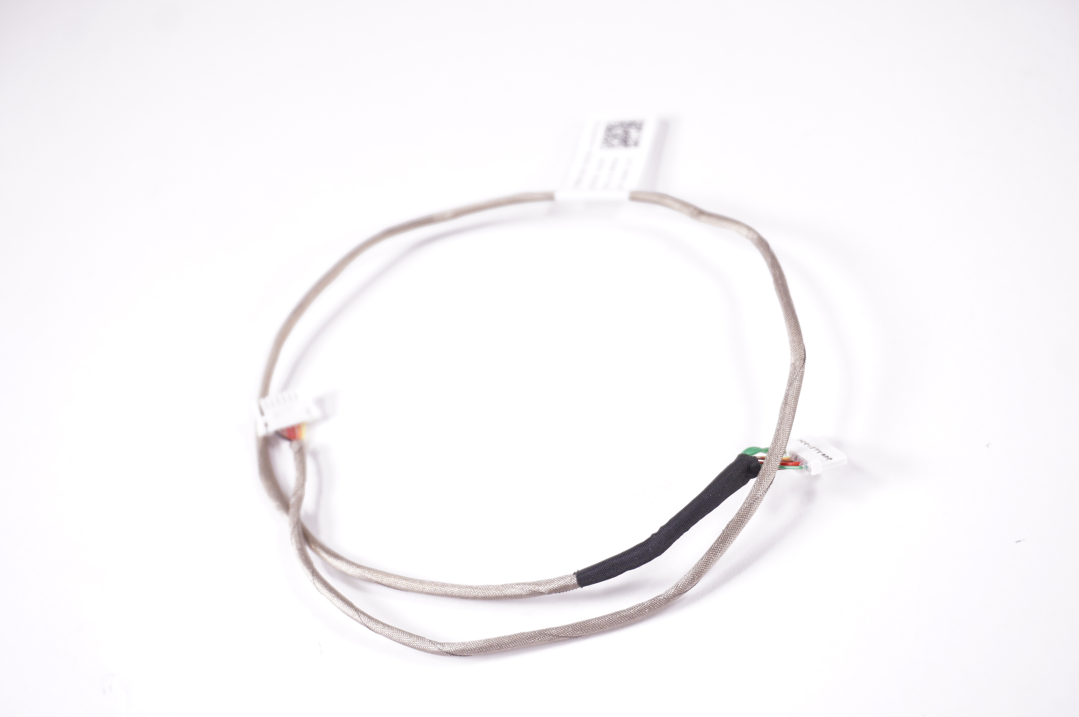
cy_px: 358
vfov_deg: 23.1
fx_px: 1752
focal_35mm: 58
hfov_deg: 34.2
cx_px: 540
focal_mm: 39
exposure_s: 1/250
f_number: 5.6
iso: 640
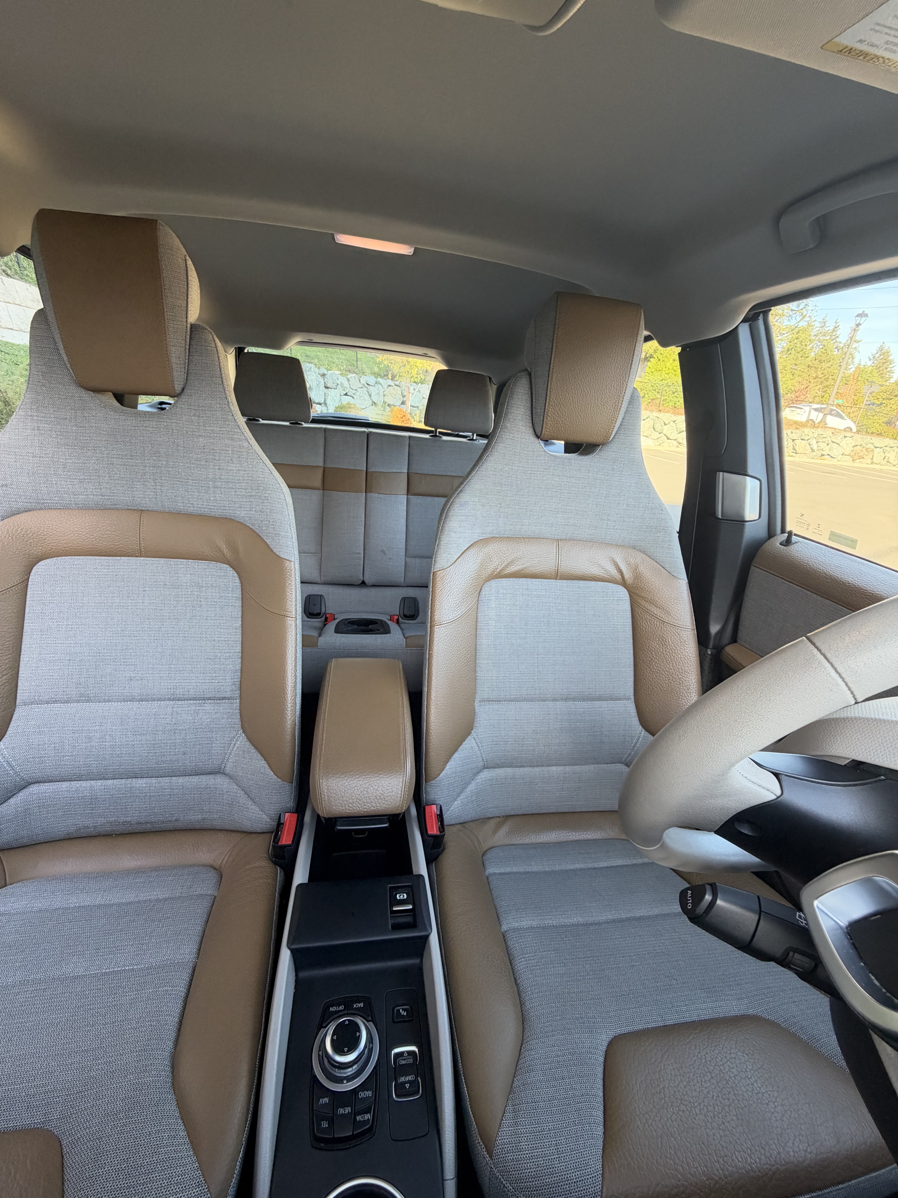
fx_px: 484
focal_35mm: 14
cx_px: 449
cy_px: 599
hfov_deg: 85.7
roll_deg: -3.6
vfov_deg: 102.1
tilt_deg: -24.1
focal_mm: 2.22
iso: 320
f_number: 2.2
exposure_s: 1/101
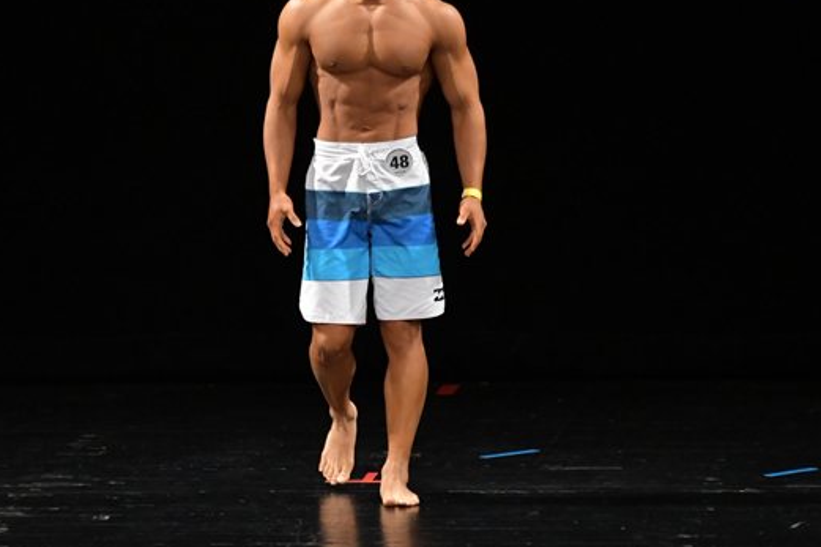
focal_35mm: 446
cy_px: 233
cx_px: 349
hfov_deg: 4.6
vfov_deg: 3.1
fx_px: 10167
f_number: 5.6
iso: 3200
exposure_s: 1/400
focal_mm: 200
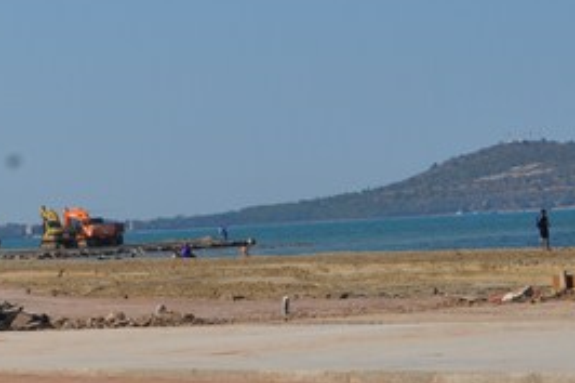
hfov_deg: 10.4
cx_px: 108
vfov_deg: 6.9
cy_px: 153
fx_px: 3164
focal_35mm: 198
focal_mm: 55
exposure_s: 1/500
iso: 200
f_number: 11
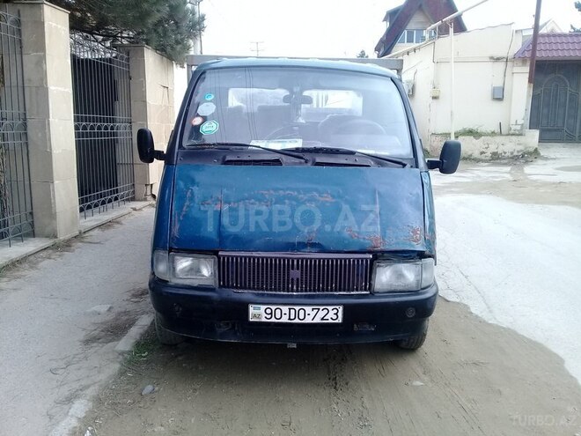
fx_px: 520
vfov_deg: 45.4
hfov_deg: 58.4
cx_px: 290
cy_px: 218
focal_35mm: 31
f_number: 2.2
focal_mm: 3.3
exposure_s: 1/248
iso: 64
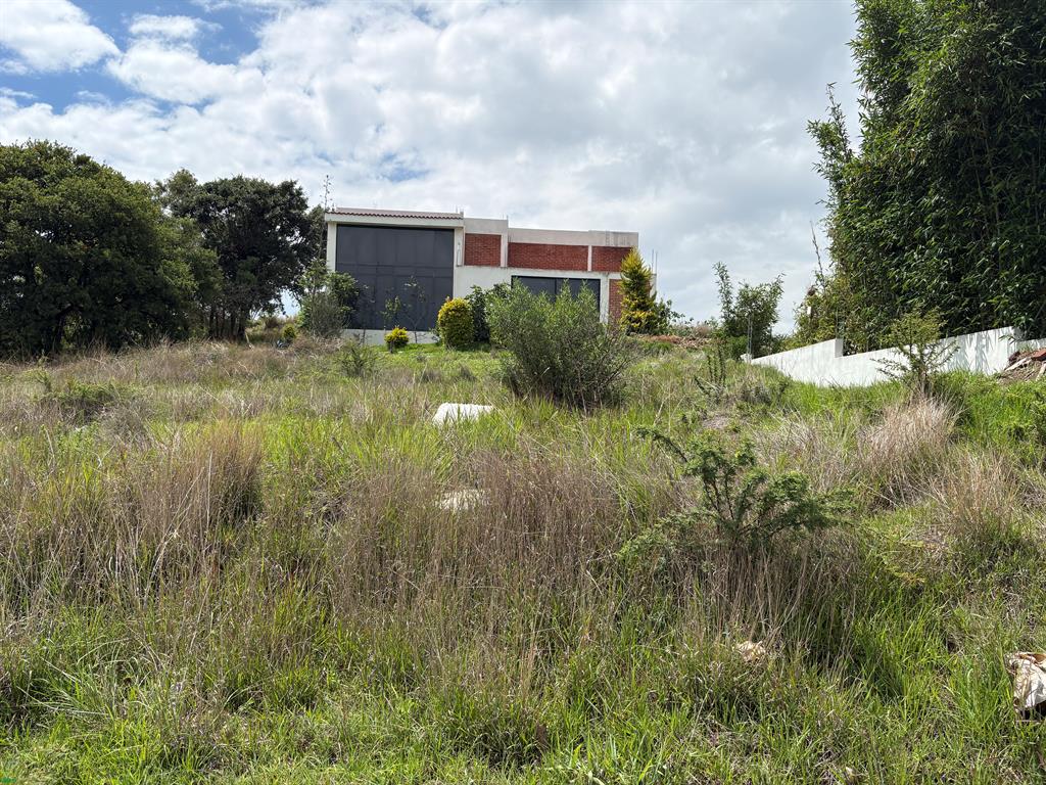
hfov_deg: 67.3
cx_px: 523
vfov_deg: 53.1
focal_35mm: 26
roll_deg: -1.4
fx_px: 786
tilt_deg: +3.1
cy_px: 392
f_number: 1.6
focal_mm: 5.96
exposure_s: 1/5814
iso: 50
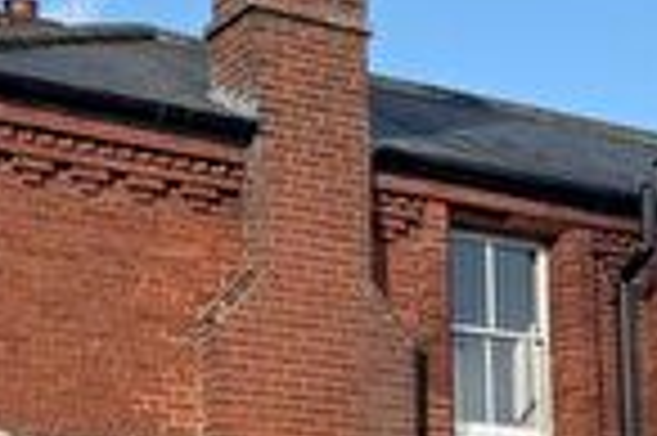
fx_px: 2188
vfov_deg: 11.3
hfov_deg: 16.9
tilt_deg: +11.2
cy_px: 402
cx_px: 526
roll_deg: +0.7
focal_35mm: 120
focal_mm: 6.76
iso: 80
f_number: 1.78
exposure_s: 1/2611
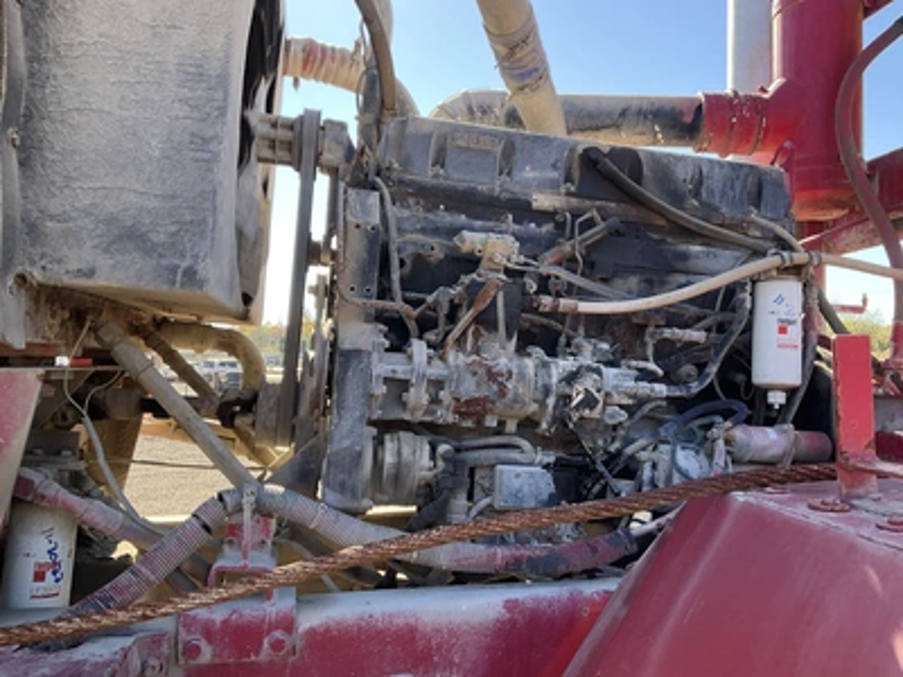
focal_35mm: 29
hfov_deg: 61.7
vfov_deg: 48.2
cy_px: 338
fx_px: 756
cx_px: 452
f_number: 1.8
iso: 25
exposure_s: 1/197
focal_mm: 3
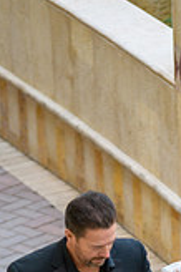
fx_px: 3212
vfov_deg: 4.8
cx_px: 208
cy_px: 370
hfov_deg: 3.2
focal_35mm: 425
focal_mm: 155
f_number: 2.8
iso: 400
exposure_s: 1/2000
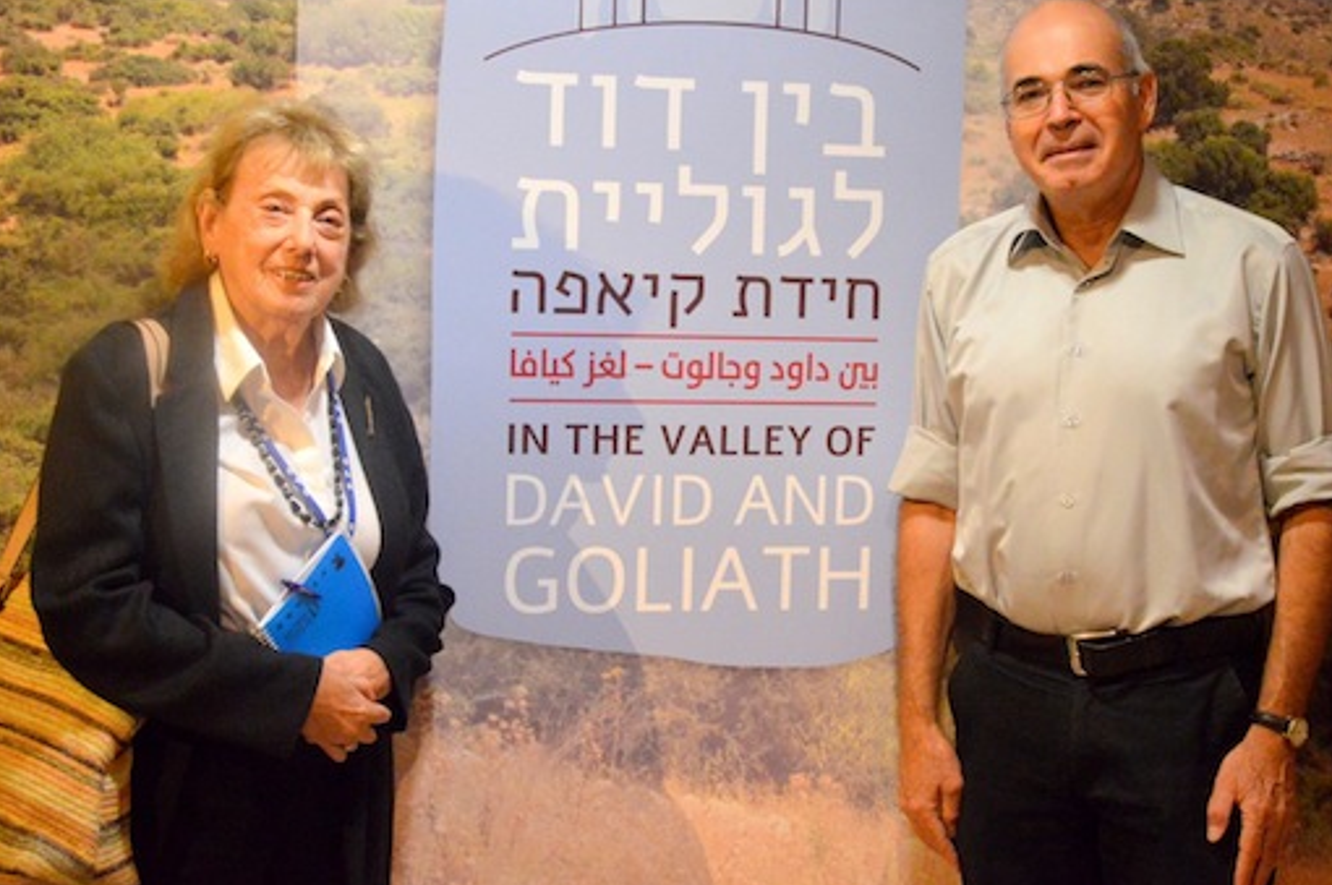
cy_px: 403
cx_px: 737
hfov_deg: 30.1
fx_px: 2477
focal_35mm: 67
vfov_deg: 20.3
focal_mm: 38
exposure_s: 1/60
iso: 3200
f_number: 4.5
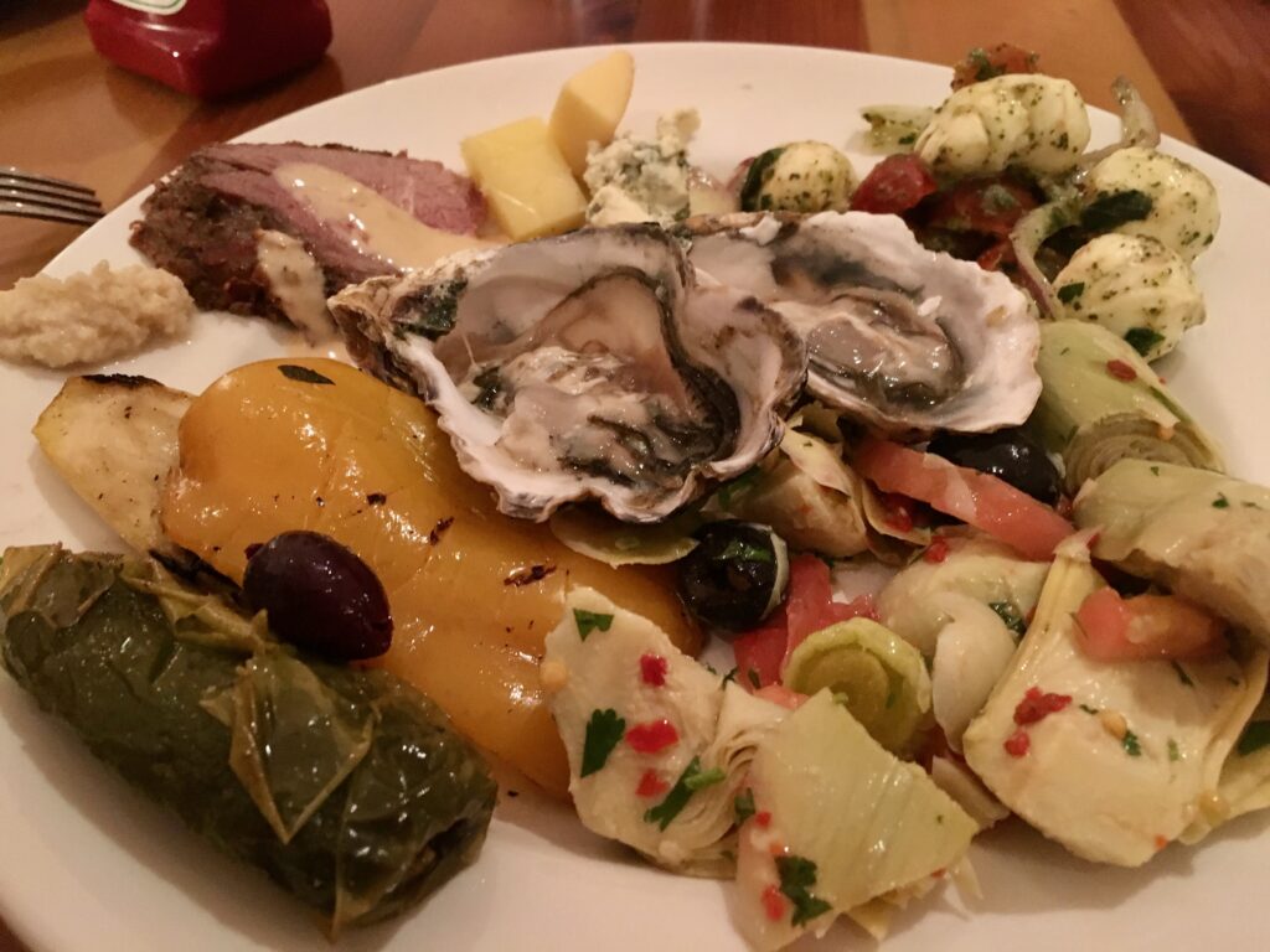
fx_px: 1064
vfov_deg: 48.2
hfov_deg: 61.7
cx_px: 635
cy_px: 476
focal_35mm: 29
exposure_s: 1/15
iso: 400
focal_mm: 4.15
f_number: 2.2
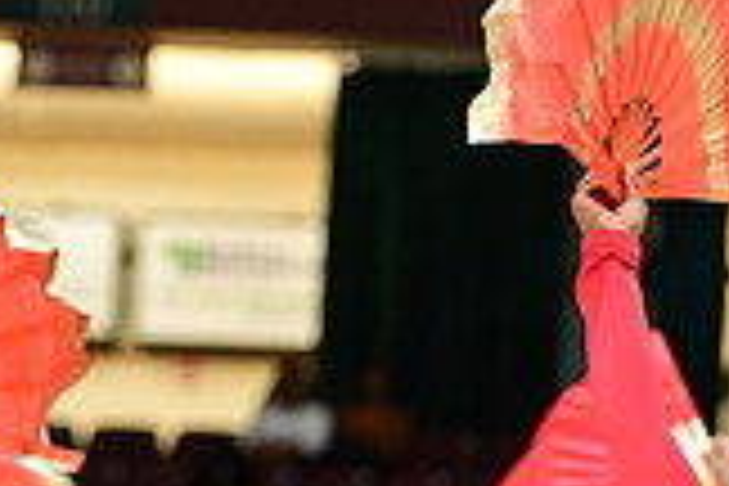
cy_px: 747
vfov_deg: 4.0
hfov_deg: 6.0
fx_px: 6884
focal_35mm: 340
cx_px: 814
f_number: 3.2
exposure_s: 1/1000
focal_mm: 95
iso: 6400
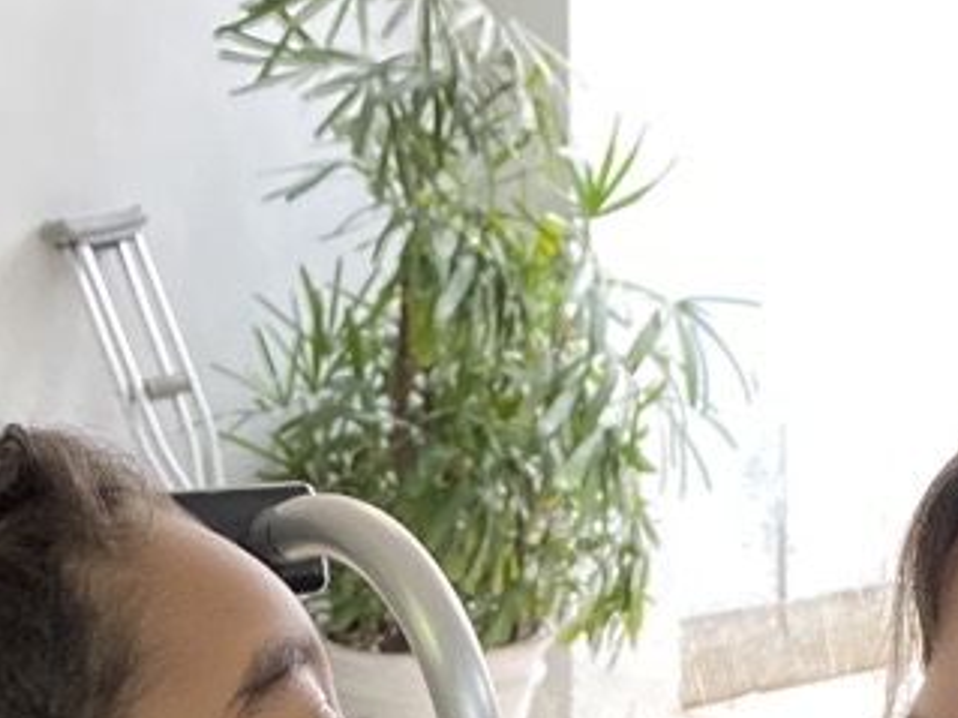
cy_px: 1287
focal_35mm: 106
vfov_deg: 12.7
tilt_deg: -18.9
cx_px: 459
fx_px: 2932
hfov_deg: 18.6
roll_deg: +0.8
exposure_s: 1/60
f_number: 1.8
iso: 250
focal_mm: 4.25
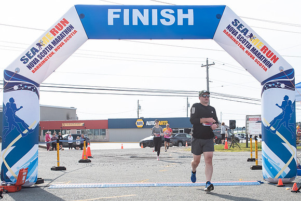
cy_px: 132
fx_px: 517
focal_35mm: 62
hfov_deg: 32.3
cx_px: 190
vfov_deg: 21.9
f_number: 4
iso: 800
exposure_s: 1/3200
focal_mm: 31
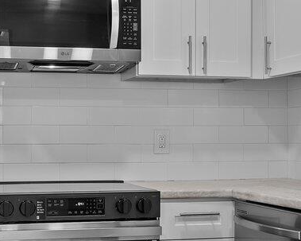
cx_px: 74
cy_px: 136
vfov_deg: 21.5
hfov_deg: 26.4
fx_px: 632
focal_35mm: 71
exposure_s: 1/6
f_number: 6.3
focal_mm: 14
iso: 200
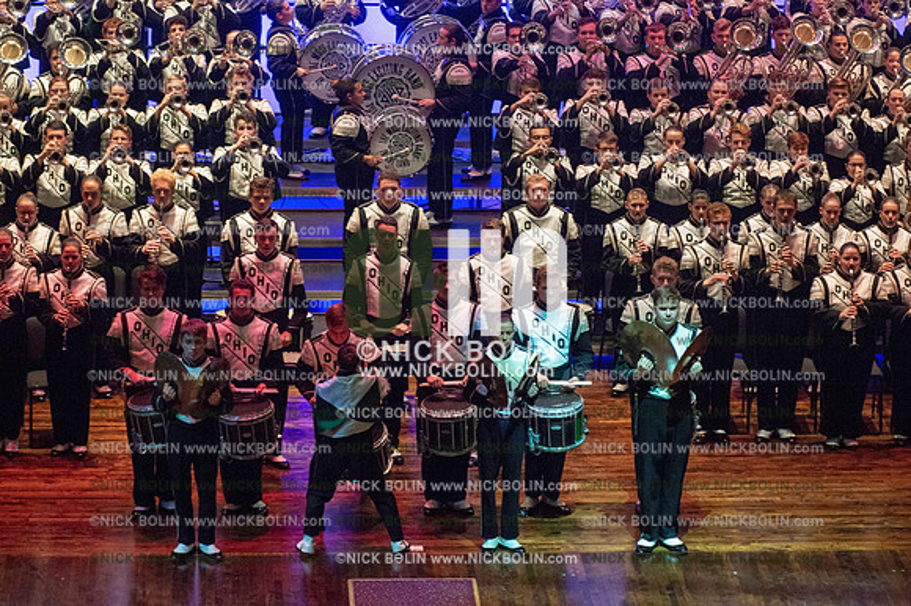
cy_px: 303
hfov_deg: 14.7
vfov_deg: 9.8
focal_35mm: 140
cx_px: 456
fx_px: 3541
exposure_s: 1/200
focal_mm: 140
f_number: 5.6
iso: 8000
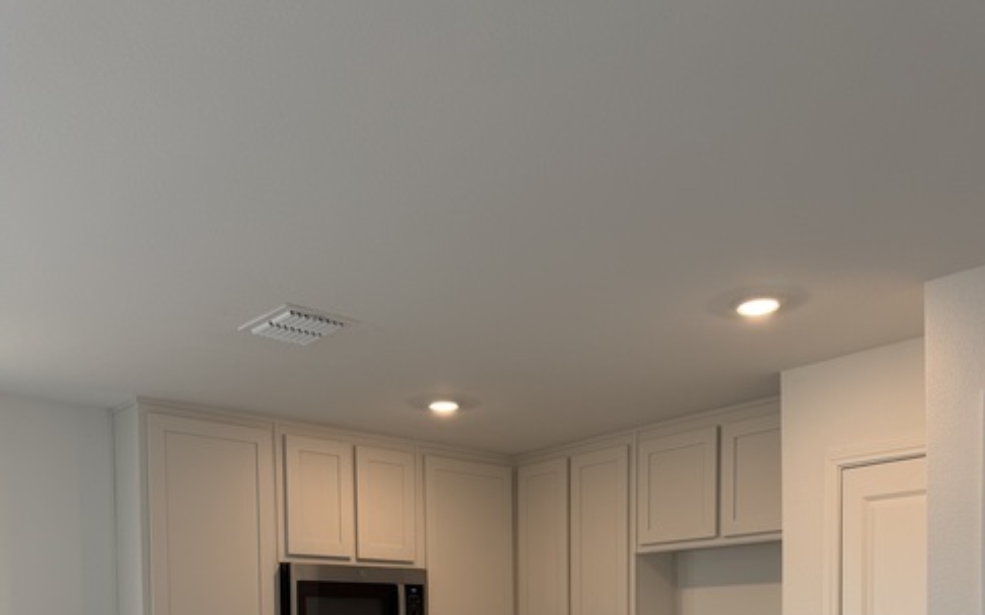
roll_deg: +0.4
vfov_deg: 32.4
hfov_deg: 55.3
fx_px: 939
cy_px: 657
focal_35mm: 35
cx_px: 504
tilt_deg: -2.8
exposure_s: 1/120
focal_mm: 6.76
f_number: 1.78
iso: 80
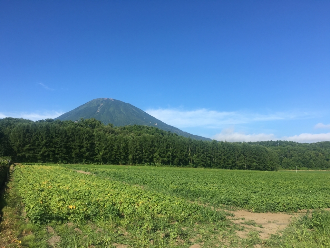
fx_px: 276
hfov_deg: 61.7
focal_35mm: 29
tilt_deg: +10.3
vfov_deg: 48.2
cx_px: 165
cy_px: 124
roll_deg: +1.4
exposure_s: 1/1374
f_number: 2.2
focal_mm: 4.15
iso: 25
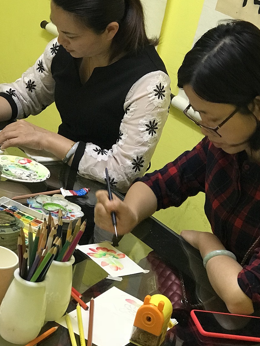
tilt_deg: -14.4
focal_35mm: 90
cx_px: 127
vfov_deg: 21.6
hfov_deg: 16.4
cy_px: 86
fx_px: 901
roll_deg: -14.1
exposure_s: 1/50
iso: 320
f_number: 2.8
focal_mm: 6.6
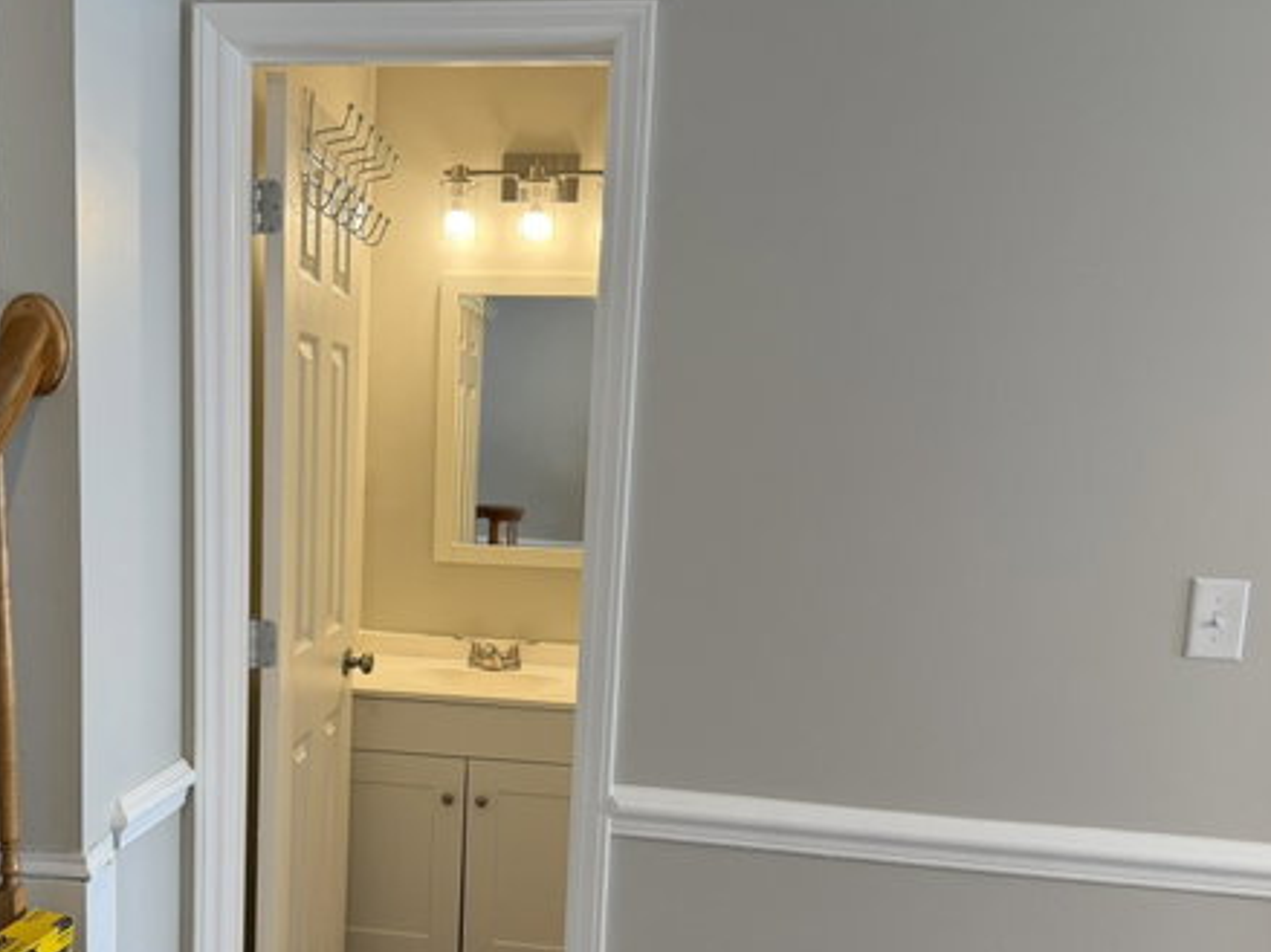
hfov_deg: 51.9
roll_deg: -1.7
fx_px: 1285
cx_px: 452
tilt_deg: -7.6
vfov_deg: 40.2
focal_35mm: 35
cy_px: 634
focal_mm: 6.76
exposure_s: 1/120
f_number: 1.78
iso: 125
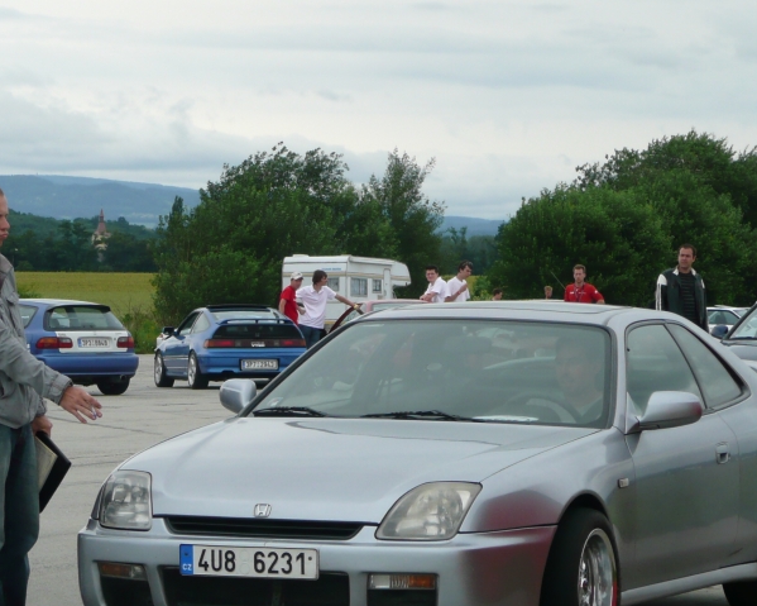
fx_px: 4189
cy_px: 392
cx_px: 326
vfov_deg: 8.3
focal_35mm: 187
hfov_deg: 10.3
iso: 100
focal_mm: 18.4
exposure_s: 1/400
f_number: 4.7
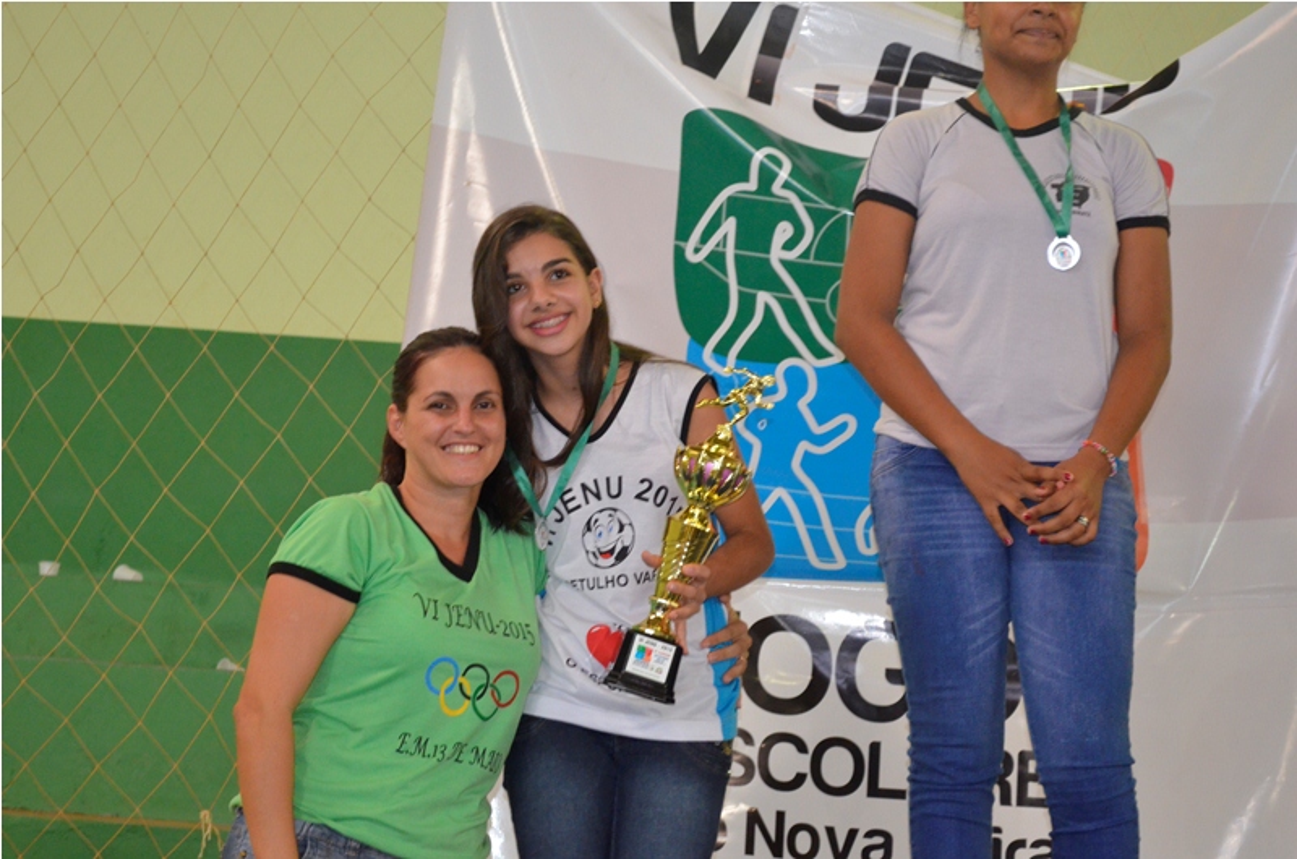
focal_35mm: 82
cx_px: 648
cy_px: 430
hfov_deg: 24.7
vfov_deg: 16.5
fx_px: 2966
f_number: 5.6
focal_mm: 55
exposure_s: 1/60
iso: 2200
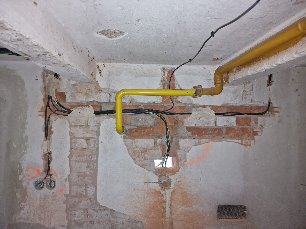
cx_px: 153
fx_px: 203
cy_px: 114
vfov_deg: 58.9
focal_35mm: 23
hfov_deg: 73.9
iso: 389
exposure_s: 1/10
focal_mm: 6.4
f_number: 1.8
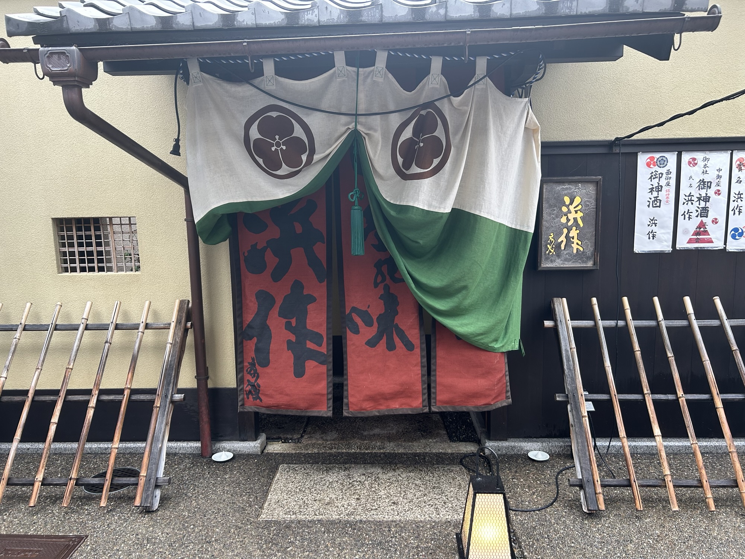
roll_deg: +1.1
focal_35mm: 26
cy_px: 280
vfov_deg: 53.1
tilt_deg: -9.0
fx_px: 560
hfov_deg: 67.3
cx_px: 372
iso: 64
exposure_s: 1/121
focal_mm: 5.7
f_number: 1.5
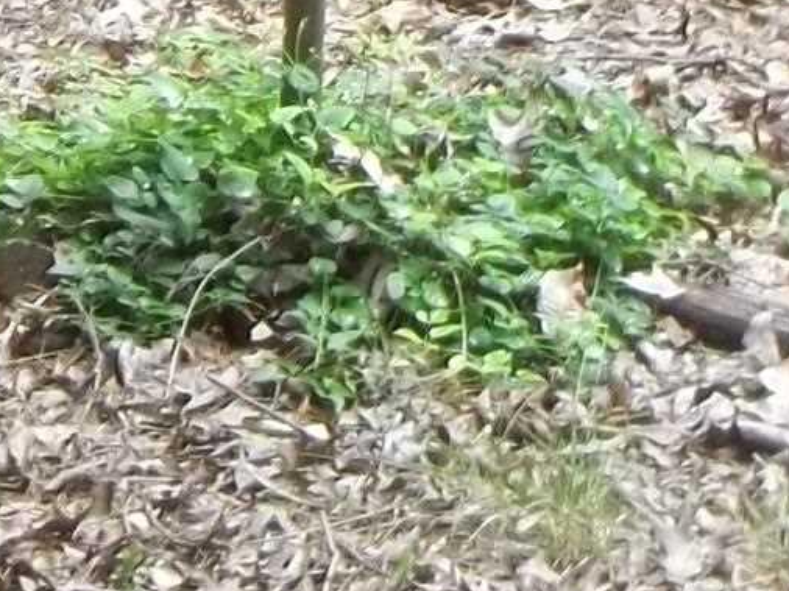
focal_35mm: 188
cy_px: -951
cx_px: 207
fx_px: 4283
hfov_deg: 10.5
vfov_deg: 7.3
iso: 64
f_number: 3.3
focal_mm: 5.9
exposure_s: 1/60
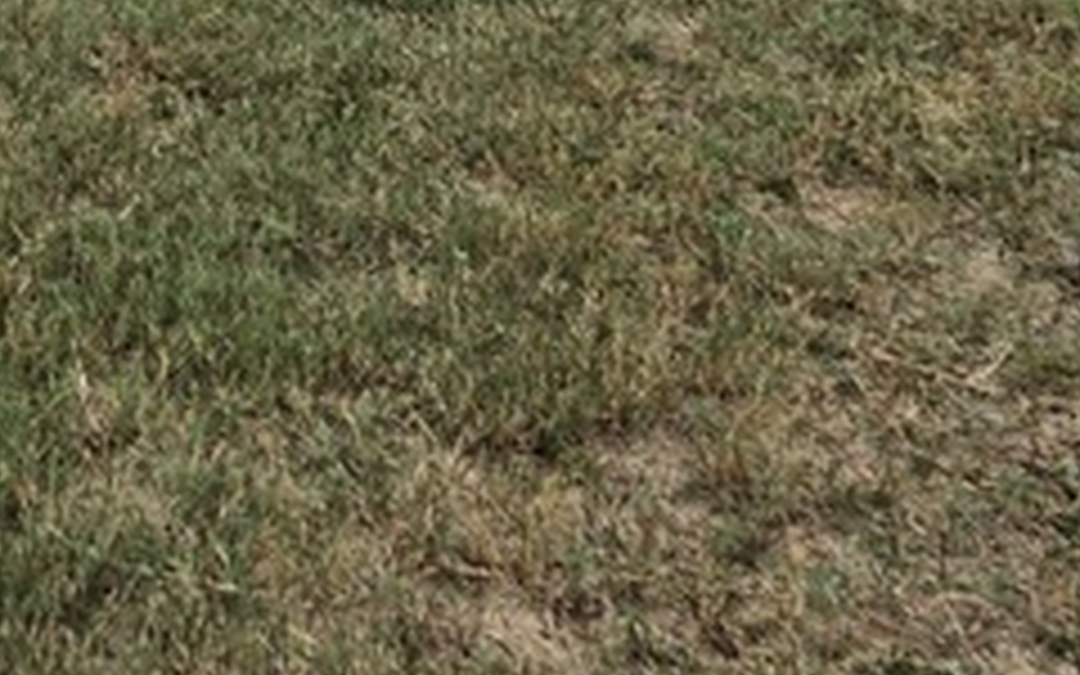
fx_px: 1913
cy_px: -531
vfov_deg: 16.7
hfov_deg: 30.2
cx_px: 117
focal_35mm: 65
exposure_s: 1/3600
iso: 25
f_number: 1.8
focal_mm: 5.4
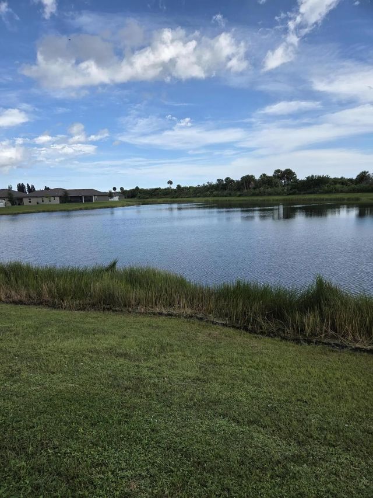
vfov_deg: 73.9
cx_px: 186
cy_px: 249
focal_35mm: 23
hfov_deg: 58.9
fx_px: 330
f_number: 1.8
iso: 80
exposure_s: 1/5129
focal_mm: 5.4
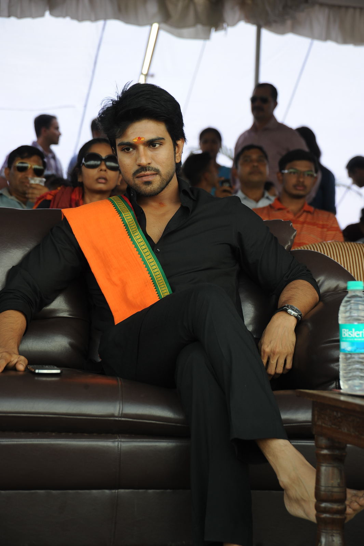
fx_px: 1822
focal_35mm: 120
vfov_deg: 17.1
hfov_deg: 11.4
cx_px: 182
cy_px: 273
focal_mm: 120
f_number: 7.1
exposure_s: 1/125
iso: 500
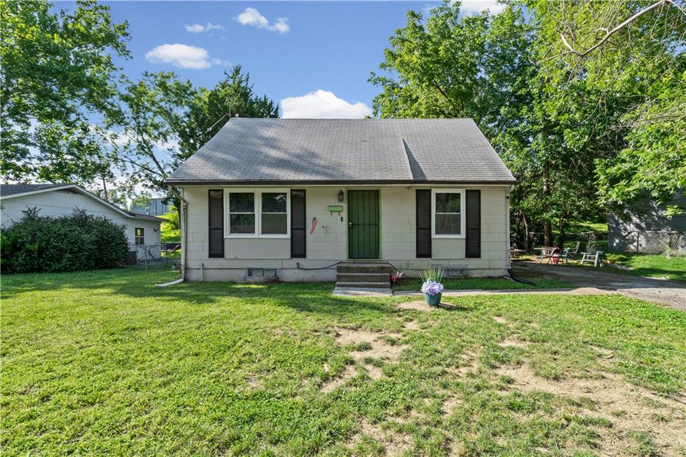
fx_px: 305
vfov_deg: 73.7
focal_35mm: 16
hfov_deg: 96.8
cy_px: 228
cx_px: 343
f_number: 11
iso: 125
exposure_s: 1/60
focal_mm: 16
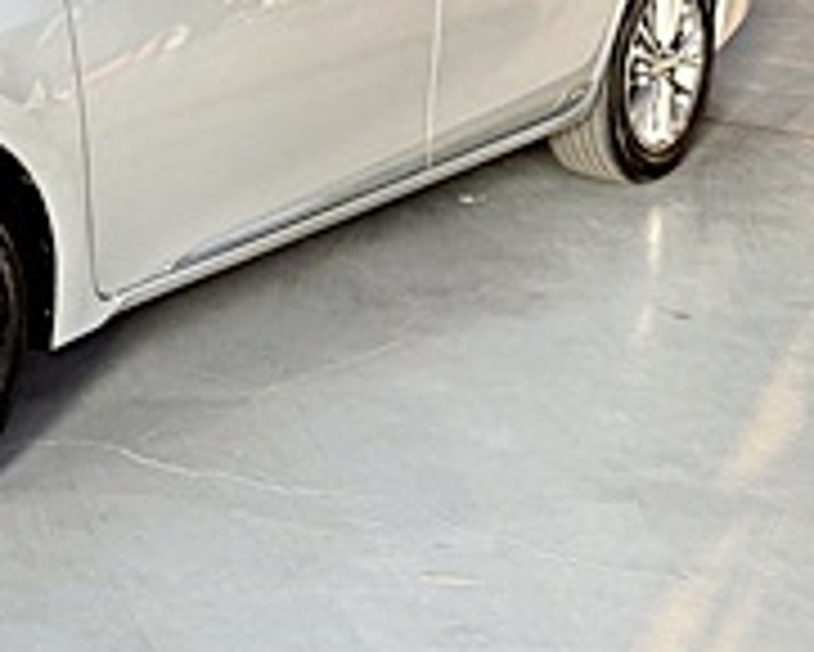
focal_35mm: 69
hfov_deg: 25.1
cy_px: -40
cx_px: -128
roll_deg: -0.1
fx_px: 1663
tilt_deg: -10.5
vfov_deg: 21.2
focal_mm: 6.76
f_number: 1.78
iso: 320
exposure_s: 1/60
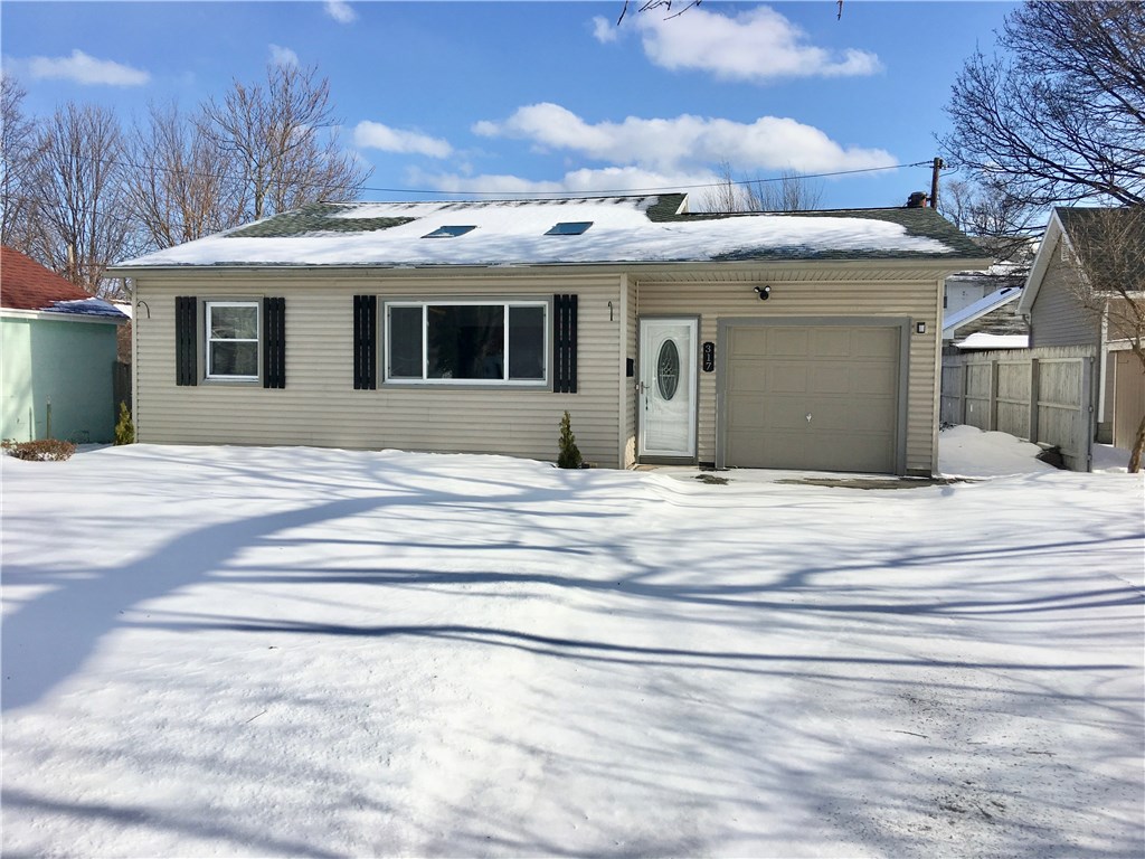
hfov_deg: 61.7
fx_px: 959
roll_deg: +0.4
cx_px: 572
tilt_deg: -3.8
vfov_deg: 48.2
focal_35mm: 29
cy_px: 430
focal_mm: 4.15
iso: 25
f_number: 2.2
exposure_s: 1/3344
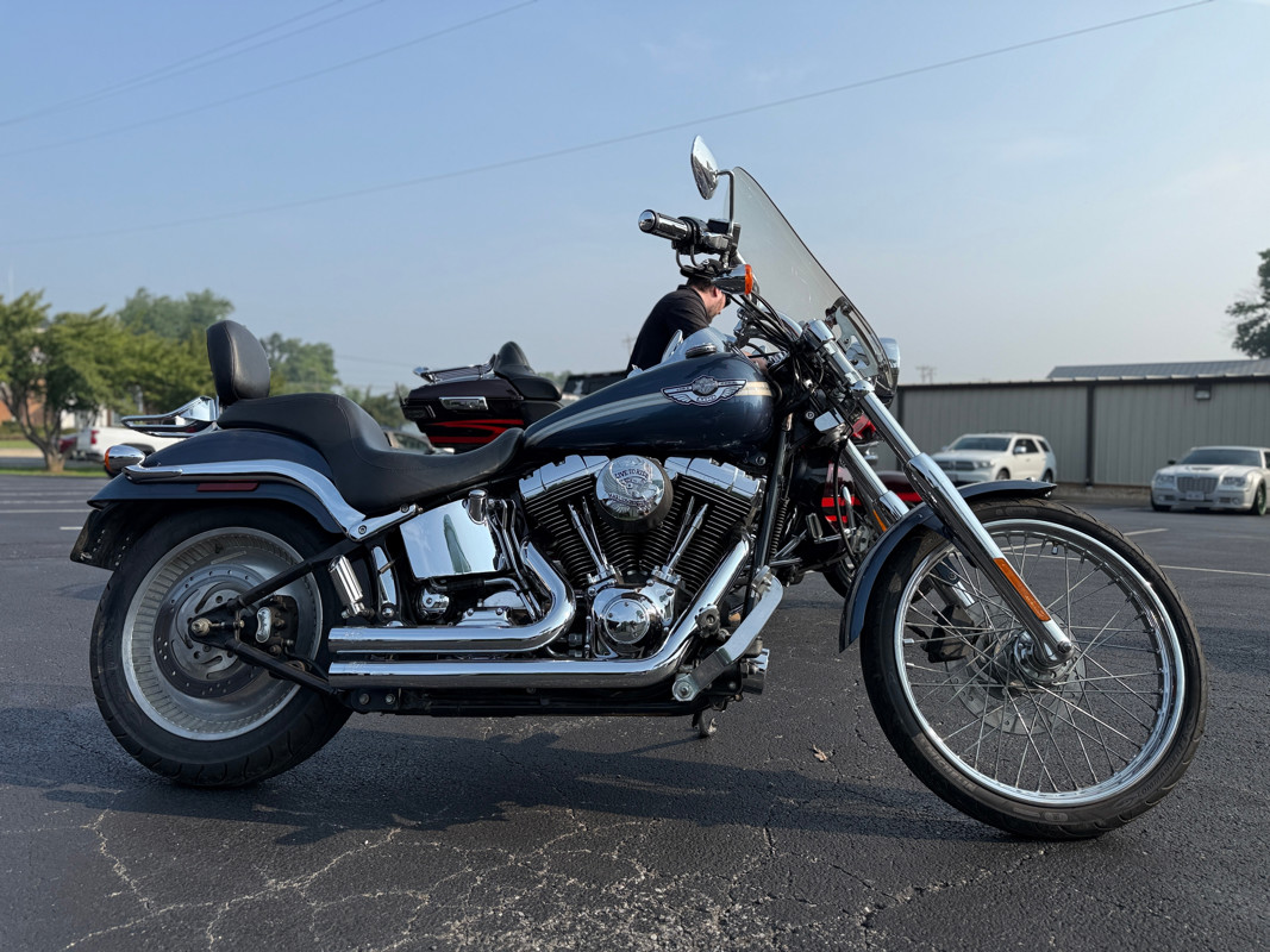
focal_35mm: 24
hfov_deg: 71.6
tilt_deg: -2.9
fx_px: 880
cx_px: 635
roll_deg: +0.6
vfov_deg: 56.8
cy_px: 476
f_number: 1.78
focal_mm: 6.76
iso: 80
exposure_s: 1/3759
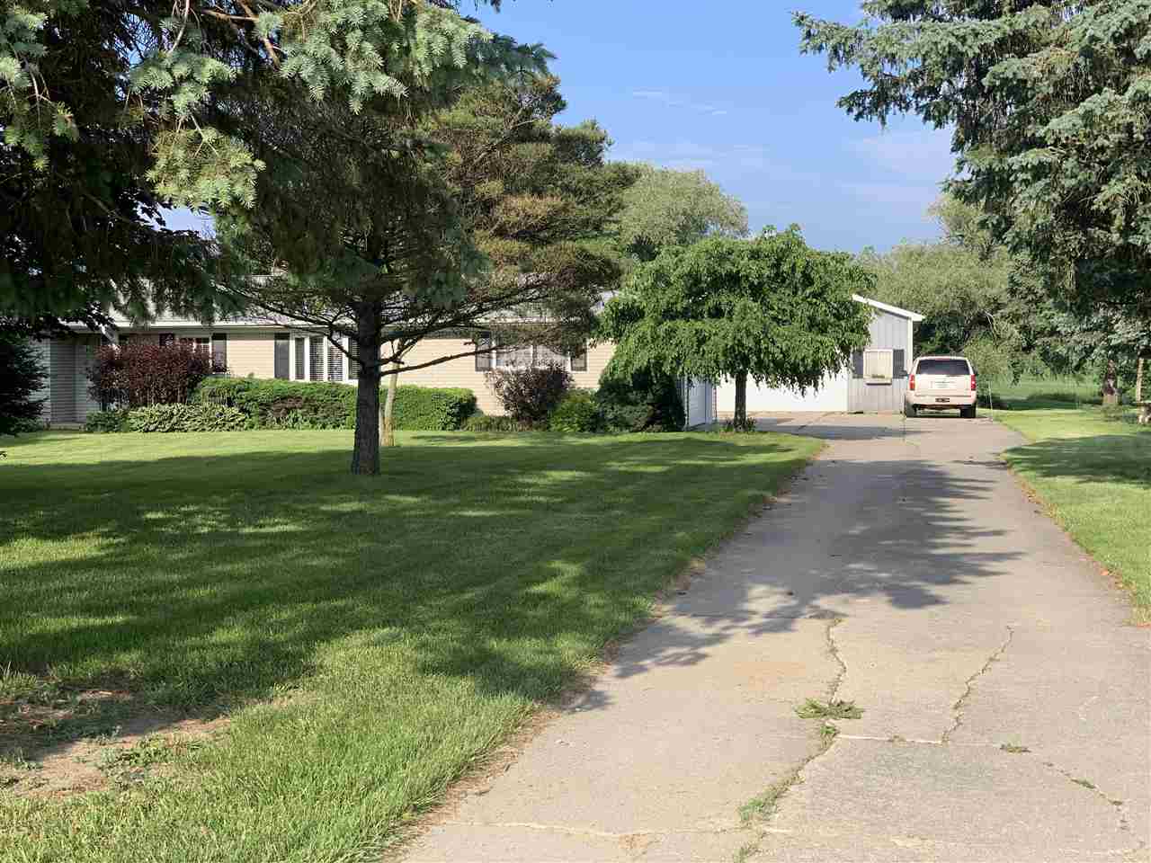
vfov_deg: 28.0
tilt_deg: -0.7
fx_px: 1729
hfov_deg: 36.8
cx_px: 576
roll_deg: -0.4
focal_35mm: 52
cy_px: 432
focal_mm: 6
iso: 16
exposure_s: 1/716
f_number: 2.4
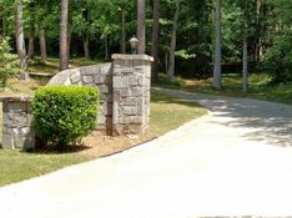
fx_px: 649
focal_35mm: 77
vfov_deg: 19.1
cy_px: 75
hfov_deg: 24.5
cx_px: 271
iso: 100
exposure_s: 1/400
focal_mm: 6.21
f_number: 3.3
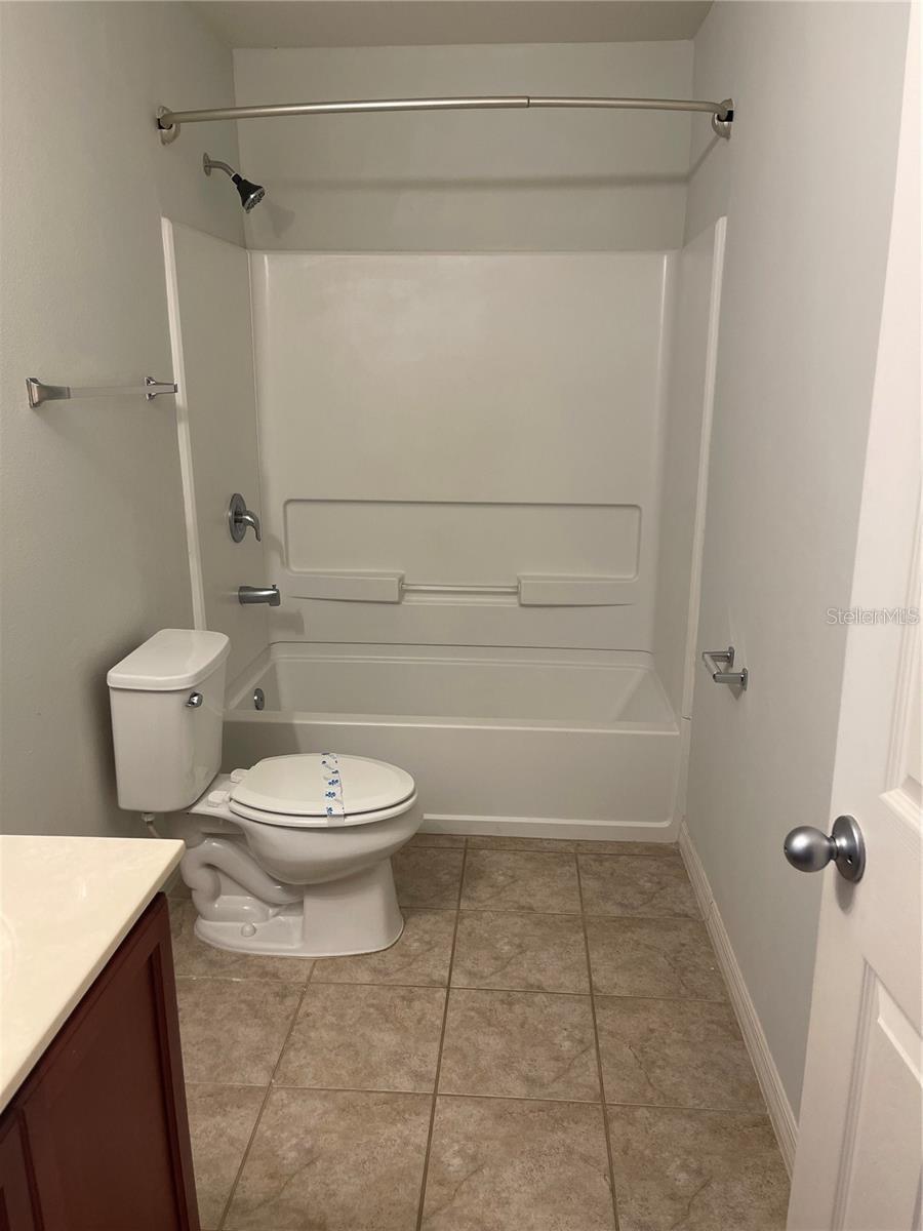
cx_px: 462
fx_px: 889
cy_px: 616
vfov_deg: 69.4
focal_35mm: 25
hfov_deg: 54.9
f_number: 1.6
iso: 125
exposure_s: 1/120
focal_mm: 5.1
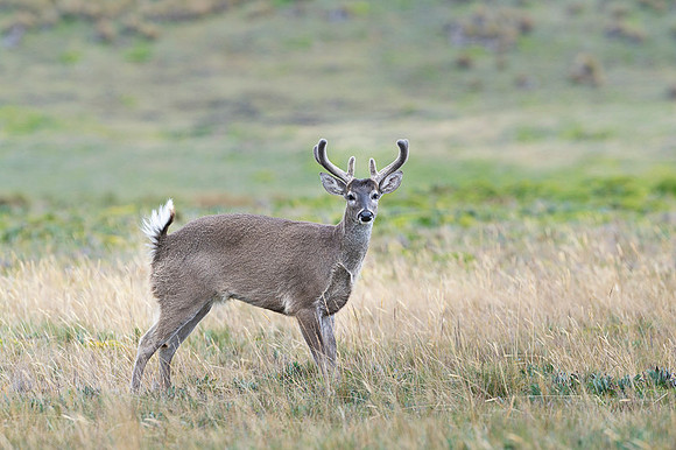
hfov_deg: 4.1
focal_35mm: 500
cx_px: 338
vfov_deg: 2.7
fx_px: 9383
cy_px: 225
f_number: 7.1
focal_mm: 500
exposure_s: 1/400
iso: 320
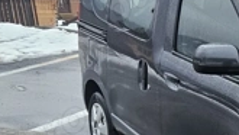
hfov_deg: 21.5
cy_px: 192
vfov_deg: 12.7
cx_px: 297
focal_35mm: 91
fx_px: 577
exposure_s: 1/142
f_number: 1.8
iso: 250
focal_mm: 5.4
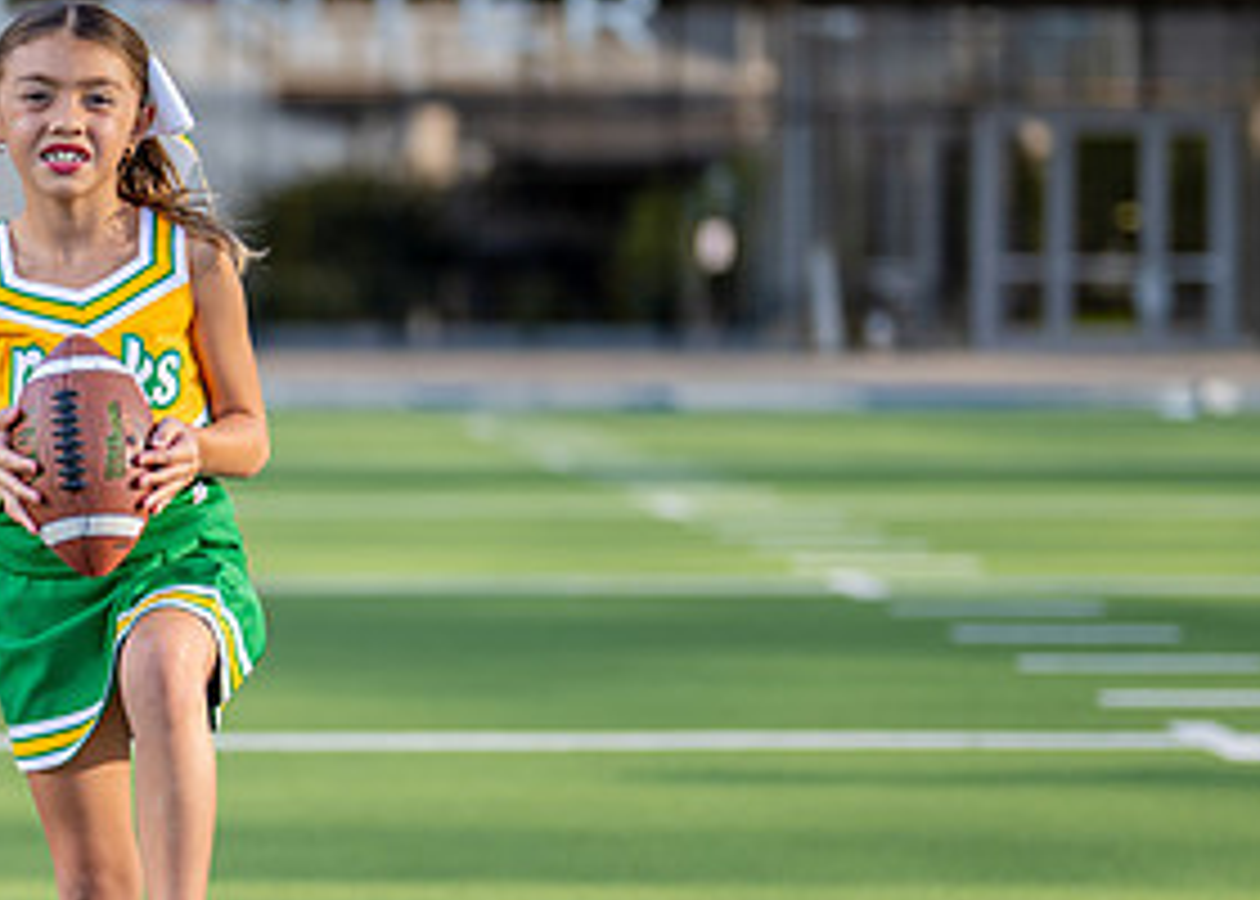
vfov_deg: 11.0
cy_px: 554
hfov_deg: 15.3
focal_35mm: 130
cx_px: 129
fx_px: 4652
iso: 100
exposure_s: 1/3200
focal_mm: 50
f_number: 1.2
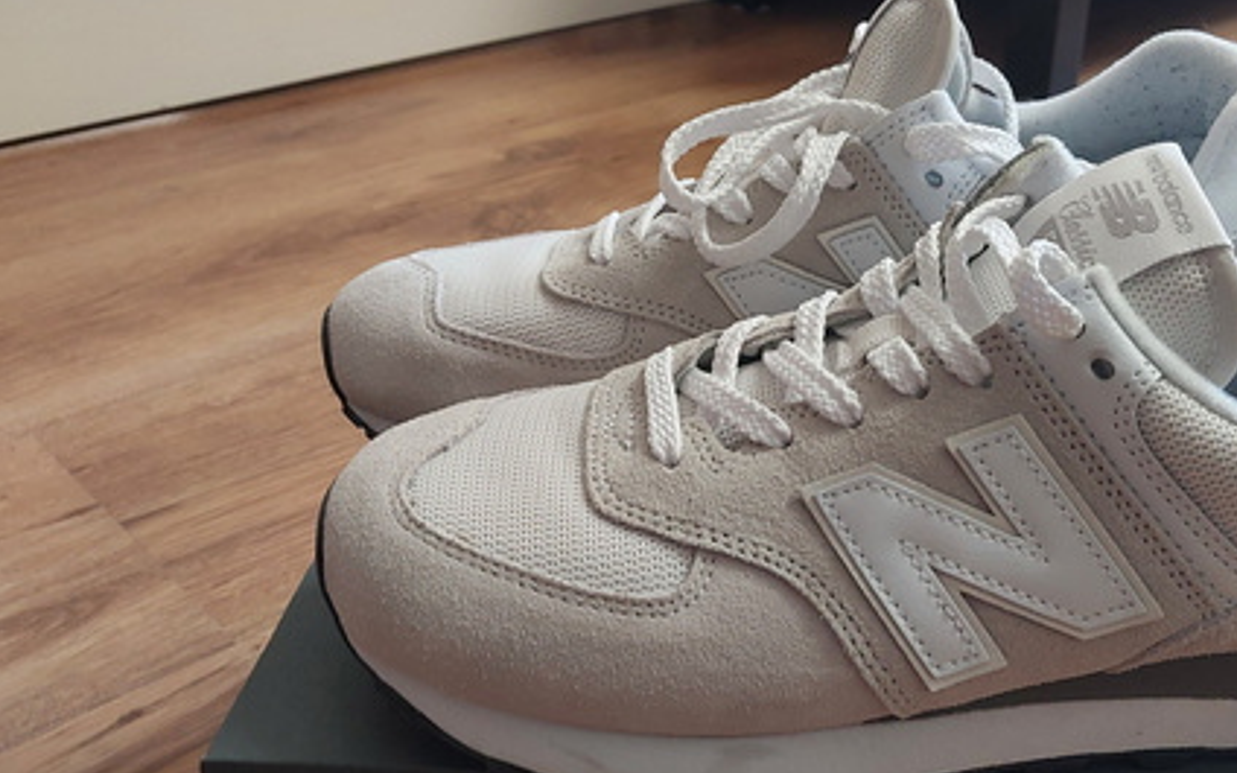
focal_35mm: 45
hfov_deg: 43.6
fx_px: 1517
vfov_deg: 28.6
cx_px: 852
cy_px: 385
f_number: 1.8
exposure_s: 1/60
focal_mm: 4.6
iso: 250
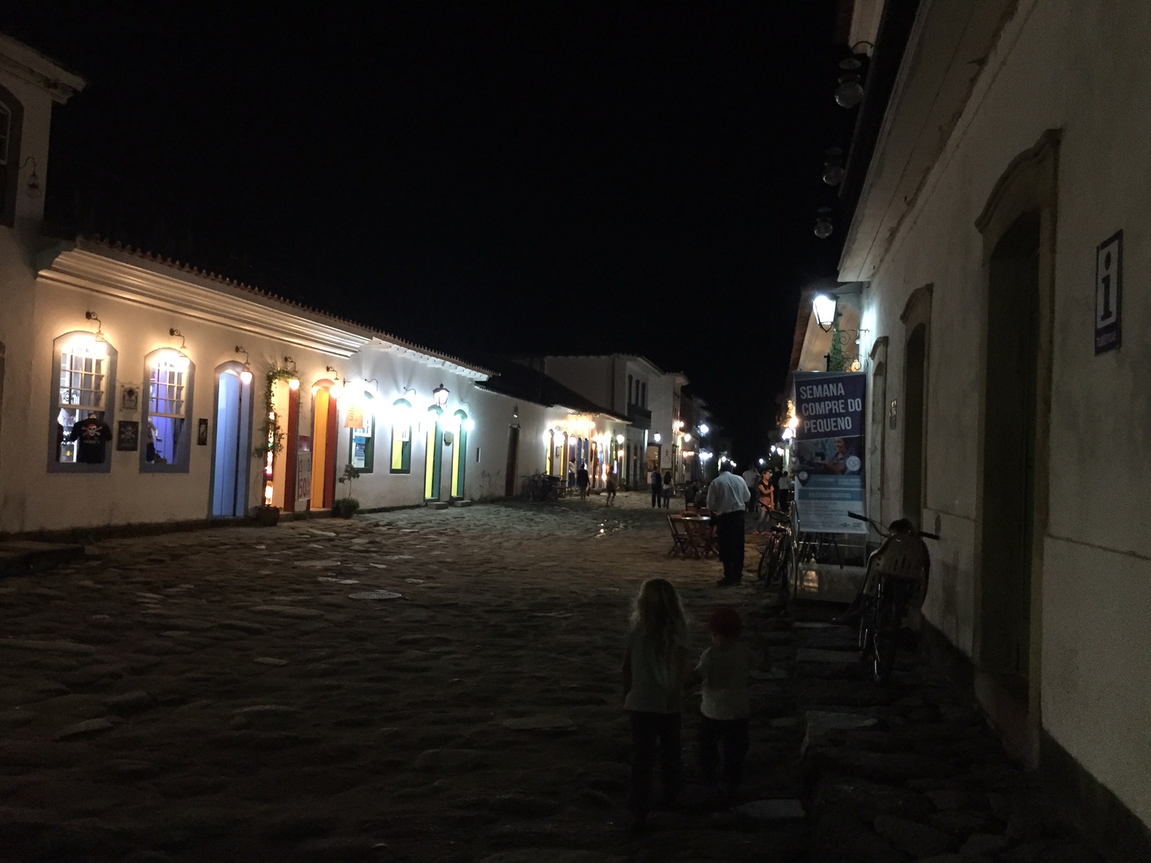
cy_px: 432
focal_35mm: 29
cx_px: 576
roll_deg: -2.3
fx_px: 964
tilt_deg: +2.2
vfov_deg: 48.2
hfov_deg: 61.7
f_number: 2.2
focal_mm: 4.15
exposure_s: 1/15
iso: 320
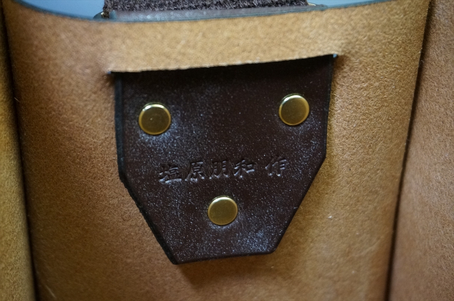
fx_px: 755
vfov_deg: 22.5
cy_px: 150
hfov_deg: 33.4
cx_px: 227
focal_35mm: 60
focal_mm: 40
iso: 3200
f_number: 5.6
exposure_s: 1/50
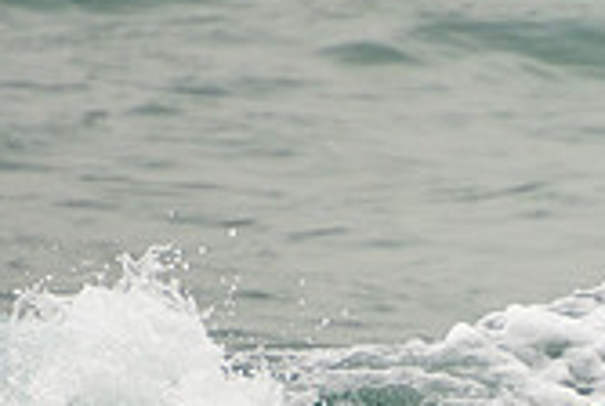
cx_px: 717
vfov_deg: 0.7
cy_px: 618
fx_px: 34984
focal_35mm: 2078
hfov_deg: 1.0
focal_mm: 400
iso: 250
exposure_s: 1/1250
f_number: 5.6
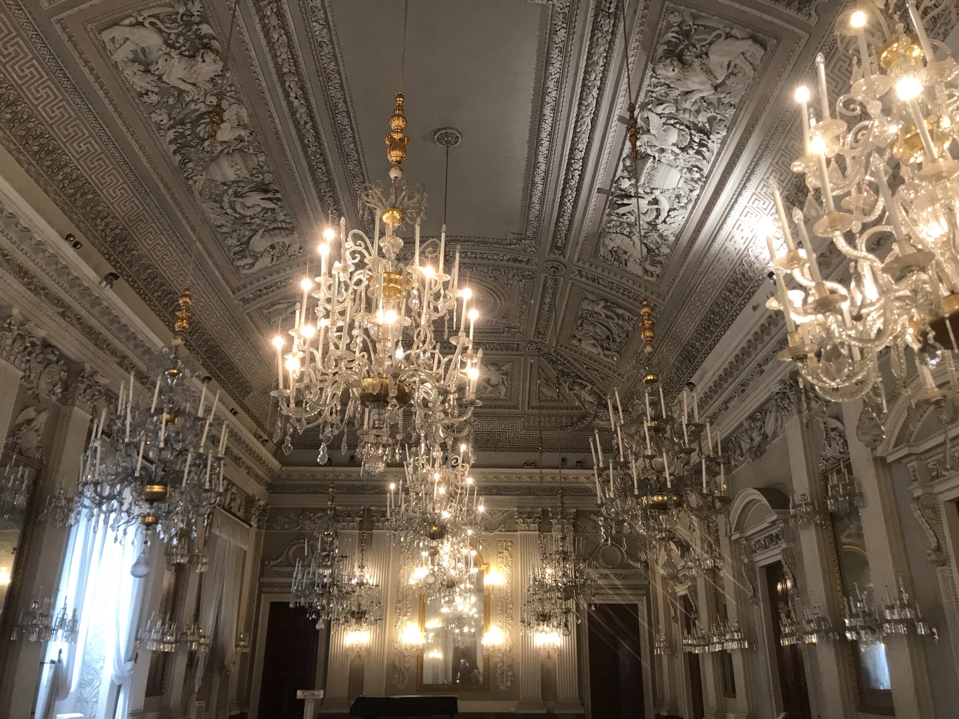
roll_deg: -0.4
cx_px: 480
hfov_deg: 63.4
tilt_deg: +22.4
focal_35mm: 28
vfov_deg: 49.7
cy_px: 360
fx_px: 776
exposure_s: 1/20
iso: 40
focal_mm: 3.99
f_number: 1.8
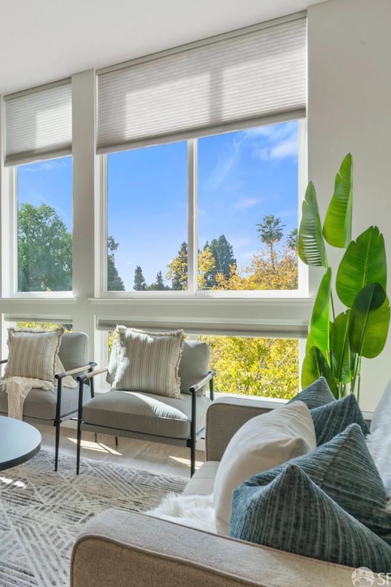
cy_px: 293
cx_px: -2
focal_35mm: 29
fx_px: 473
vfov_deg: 63.7
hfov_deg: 39.5
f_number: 16
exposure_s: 1/15
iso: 400
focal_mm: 19
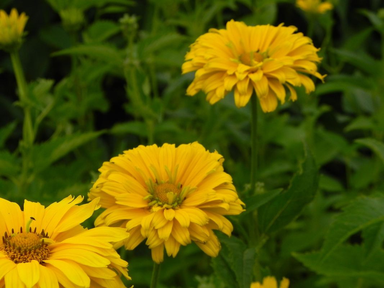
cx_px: 192
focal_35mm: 129
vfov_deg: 11.5
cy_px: 144
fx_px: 1431
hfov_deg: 15.3
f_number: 5
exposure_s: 1/500
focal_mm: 23
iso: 160
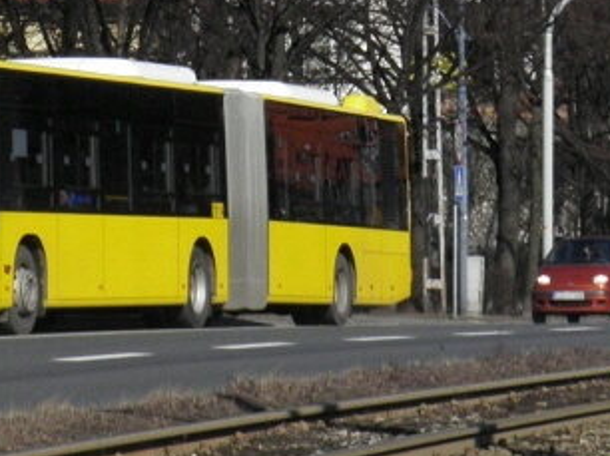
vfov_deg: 7.7
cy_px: -68
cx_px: -96
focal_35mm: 191
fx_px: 3363
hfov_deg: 10.2
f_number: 5.5
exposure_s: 1/400
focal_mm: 13.2
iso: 50
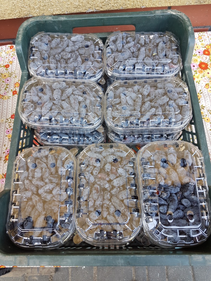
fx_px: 211
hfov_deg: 53.1
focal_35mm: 26
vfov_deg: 67.3
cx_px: 106
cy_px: 140
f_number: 1.7
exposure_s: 1/50
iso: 40
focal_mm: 4.2
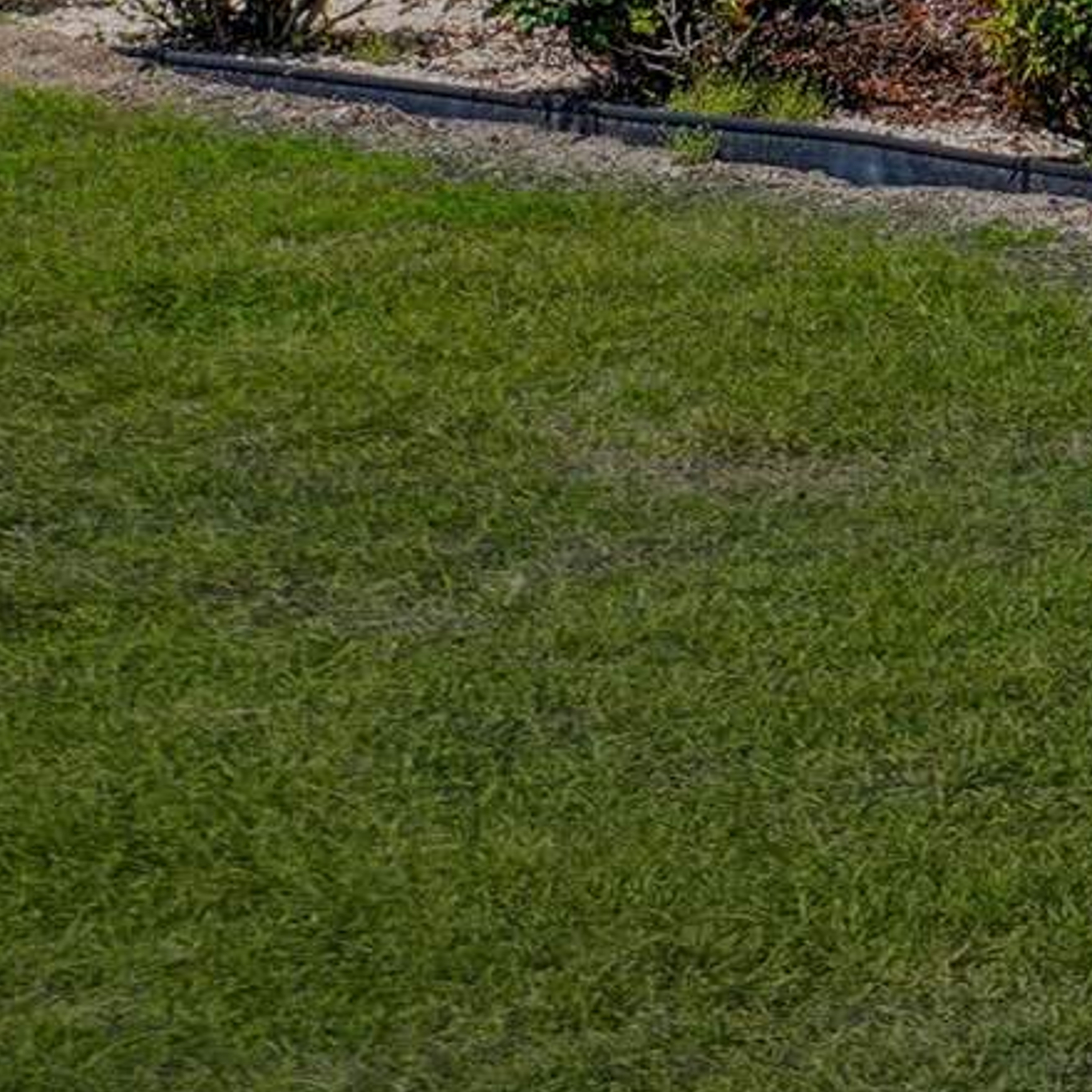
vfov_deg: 8.4
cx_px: 2675
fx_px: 6995
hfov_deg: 8.2
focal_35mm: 196
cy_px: -1238
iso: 100
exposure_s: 1/1000
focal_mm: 33
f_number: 8
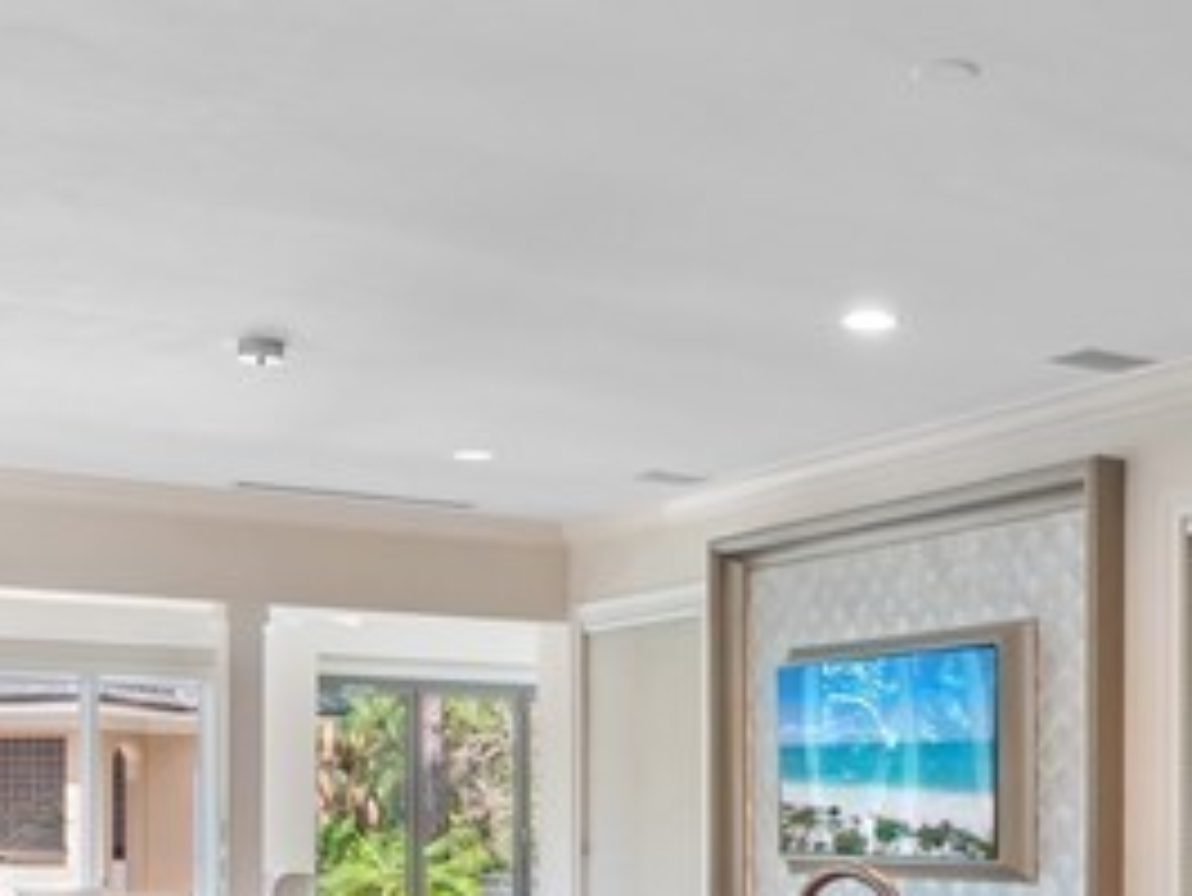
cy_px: 855
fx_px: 1860
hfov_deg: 35.2
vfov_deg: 25.9
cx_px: 778
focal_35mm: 54
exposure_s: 1/3
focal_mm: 7
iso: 200
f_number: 7.1
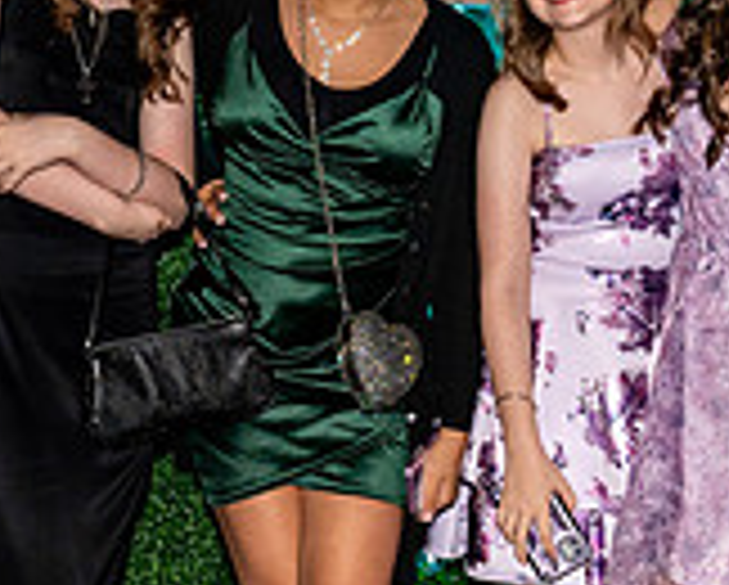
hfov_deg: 20.3
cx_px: 477
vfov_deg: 16.4
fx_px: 2031
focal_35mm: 94
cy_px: 281
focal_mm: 28
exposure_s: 1/100
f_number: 4
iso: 1250
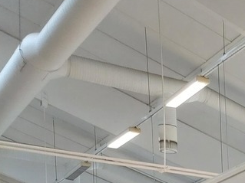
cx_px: 550
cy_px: 377
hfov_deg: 13.6
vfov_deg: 11.6
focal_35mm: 113
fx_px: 799
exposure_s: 1/50
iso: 200
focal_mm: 5.23
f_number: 1.8
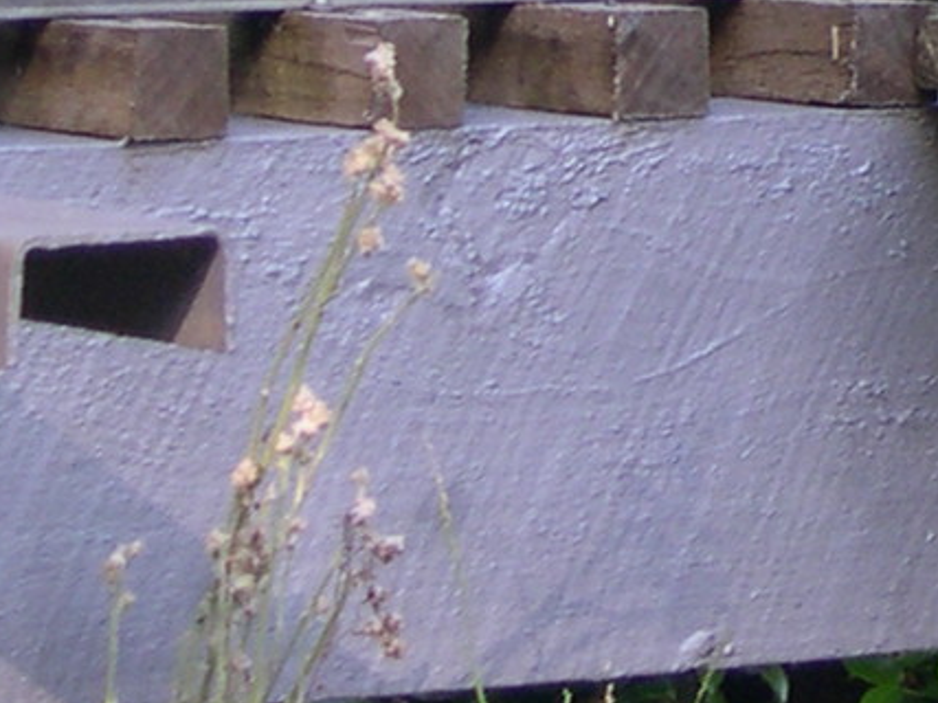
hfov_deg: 5.8
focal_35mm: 330
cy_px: -565
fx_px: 8940
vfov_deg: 4.5
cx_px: 2050
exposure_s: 1/61.1
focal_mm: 13.2
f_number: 3.5
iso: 100
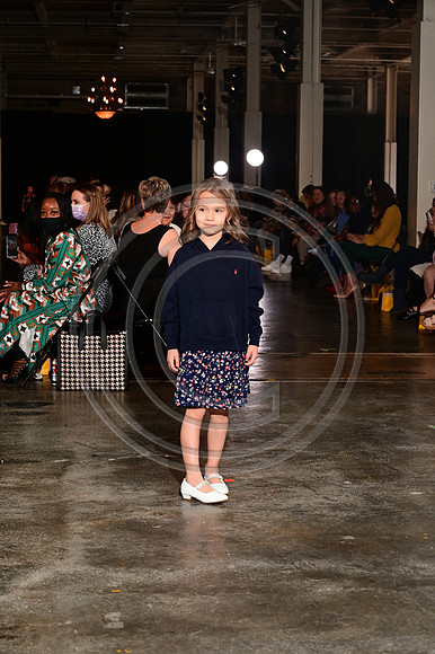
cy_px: 327
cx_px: 218
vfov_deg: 28.9
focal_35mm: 70
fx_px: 1270
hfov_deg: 19.4
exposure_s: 1/160
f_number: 6.3
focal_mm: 70
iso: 1000
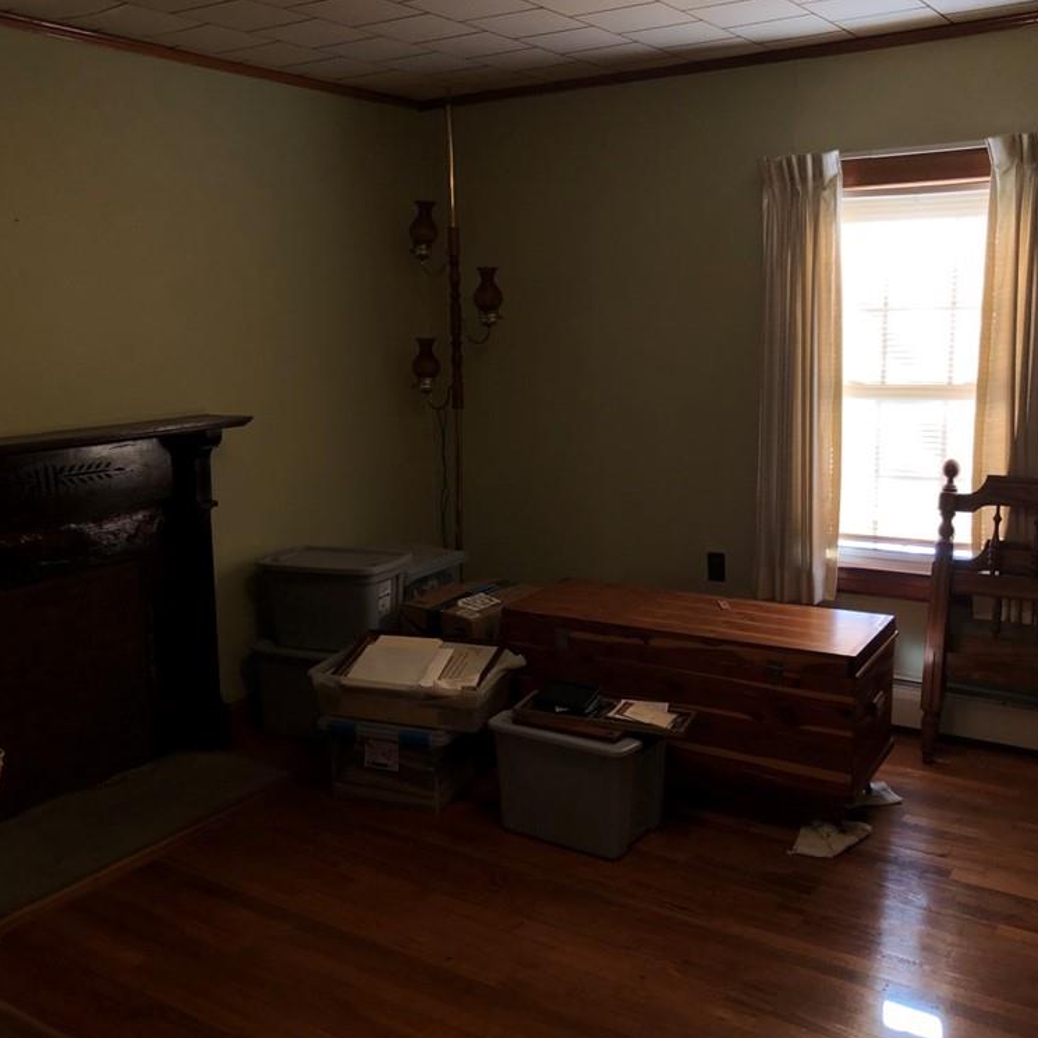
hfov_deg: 48.4
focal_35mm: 34
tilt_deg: -8.8
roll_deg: +1.3
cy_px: 511
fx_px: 1153
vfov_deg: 48.4
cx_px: 510
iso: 20
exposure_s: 1/36
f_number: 1.8
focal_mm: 4
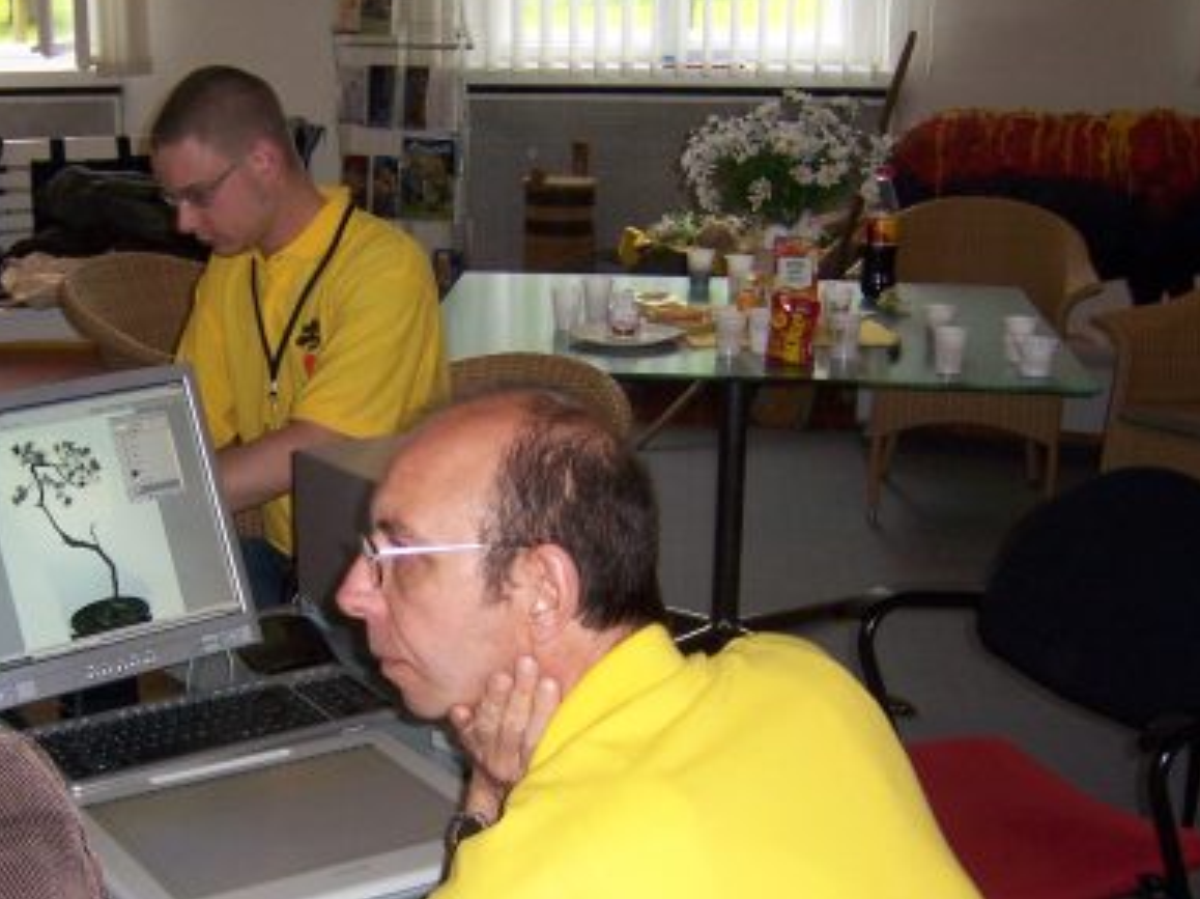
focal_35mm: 56
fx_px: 1940
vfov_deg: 25.9
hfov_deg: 34.2
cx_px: 451
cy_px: 607
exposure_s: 1/60
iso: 125
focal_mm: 6.2
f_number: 2.8
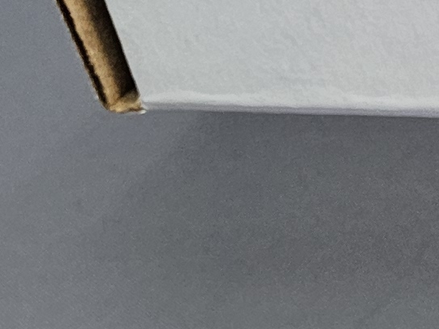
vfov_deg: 7.9
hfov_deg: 9.2
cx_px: 1336
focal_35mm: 170
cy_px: 890
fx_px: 2156
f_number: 1.7
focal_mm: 6.3
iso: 160
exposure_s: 1/120
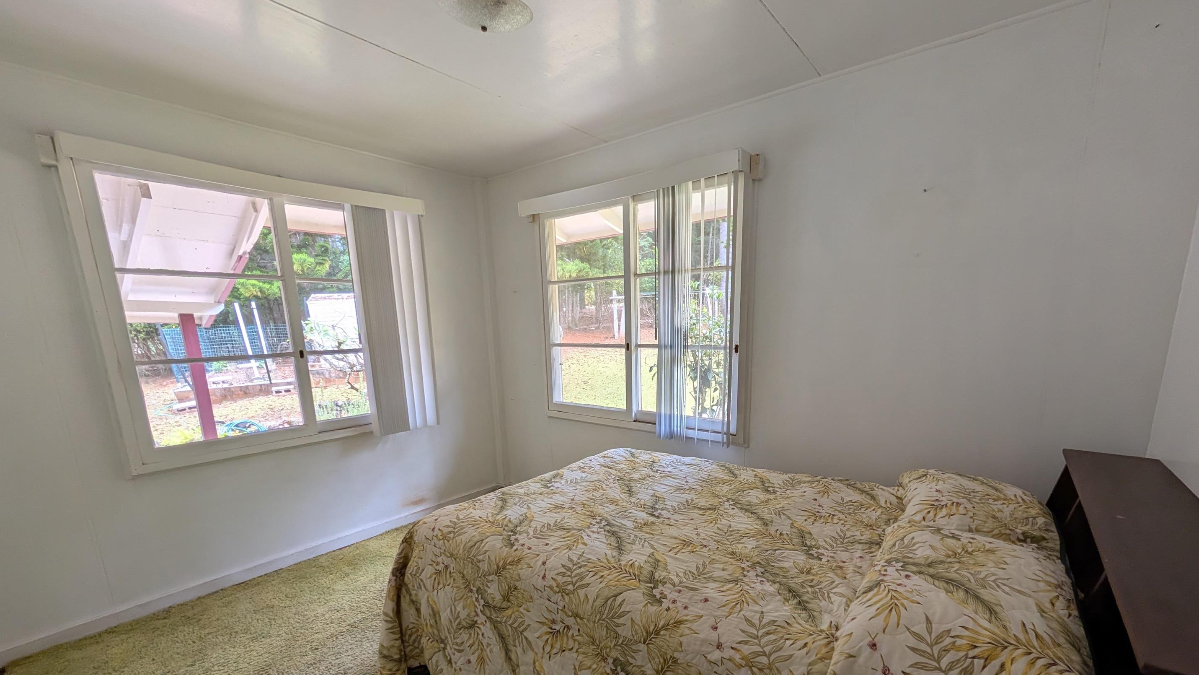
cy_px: 417
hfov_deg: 106.8
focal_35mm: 14
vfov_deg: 73.2
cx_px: 621
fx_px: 445
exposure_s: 1/51.9
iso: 48
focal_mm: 2.02
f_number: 1.7
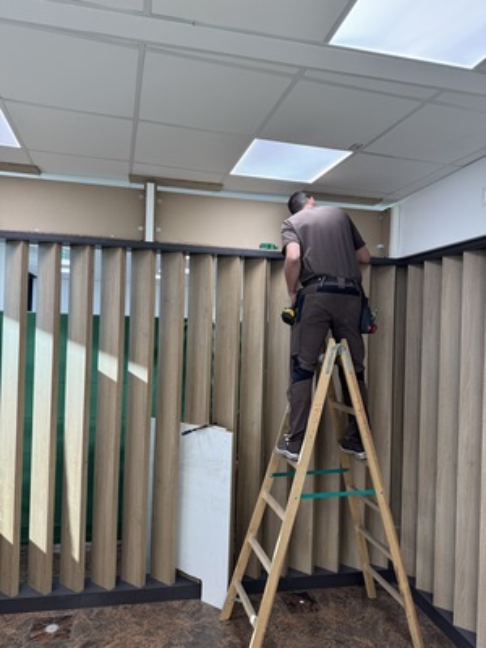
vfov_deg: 71.6
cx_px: 243
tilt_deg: -1.0
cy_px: 324
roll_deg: -1.9
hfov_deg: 56.8
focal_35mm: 24
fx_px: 449
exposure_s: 1/100
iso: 80
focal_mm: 6.76
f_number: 1.78
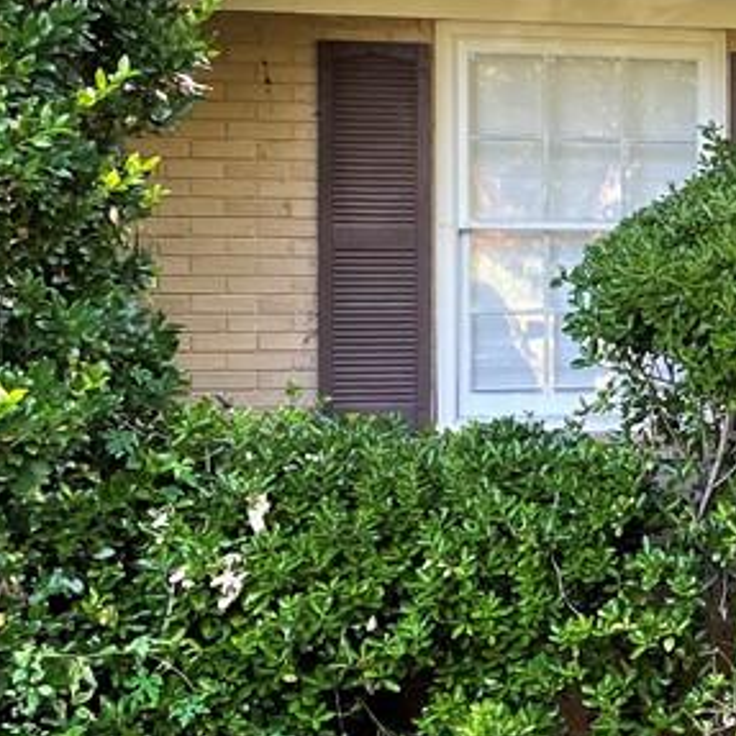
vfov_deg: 21.1
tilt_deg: -0.2
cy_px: 308
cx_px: 1013
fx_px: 1973
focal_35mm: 82
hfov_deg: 19.2
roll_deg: -0.1
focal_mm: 4.2
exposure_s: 1/121
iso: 80
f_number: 1.6
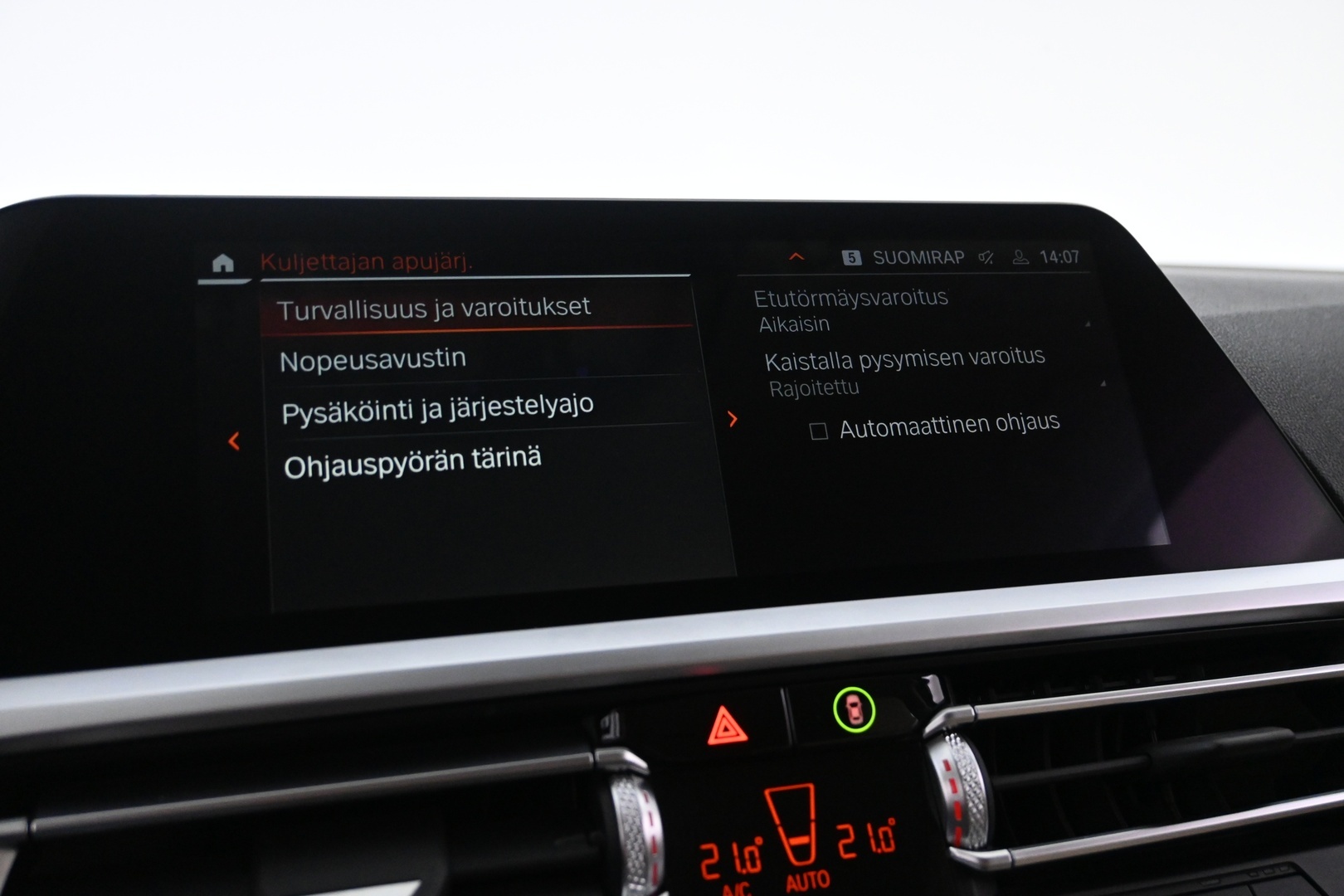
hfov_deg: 57.2
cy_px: 448
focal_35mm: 33
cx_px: 672
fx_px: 1232
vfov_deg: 40.0
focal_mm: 22
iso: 3200
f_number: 4
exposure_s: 1/40
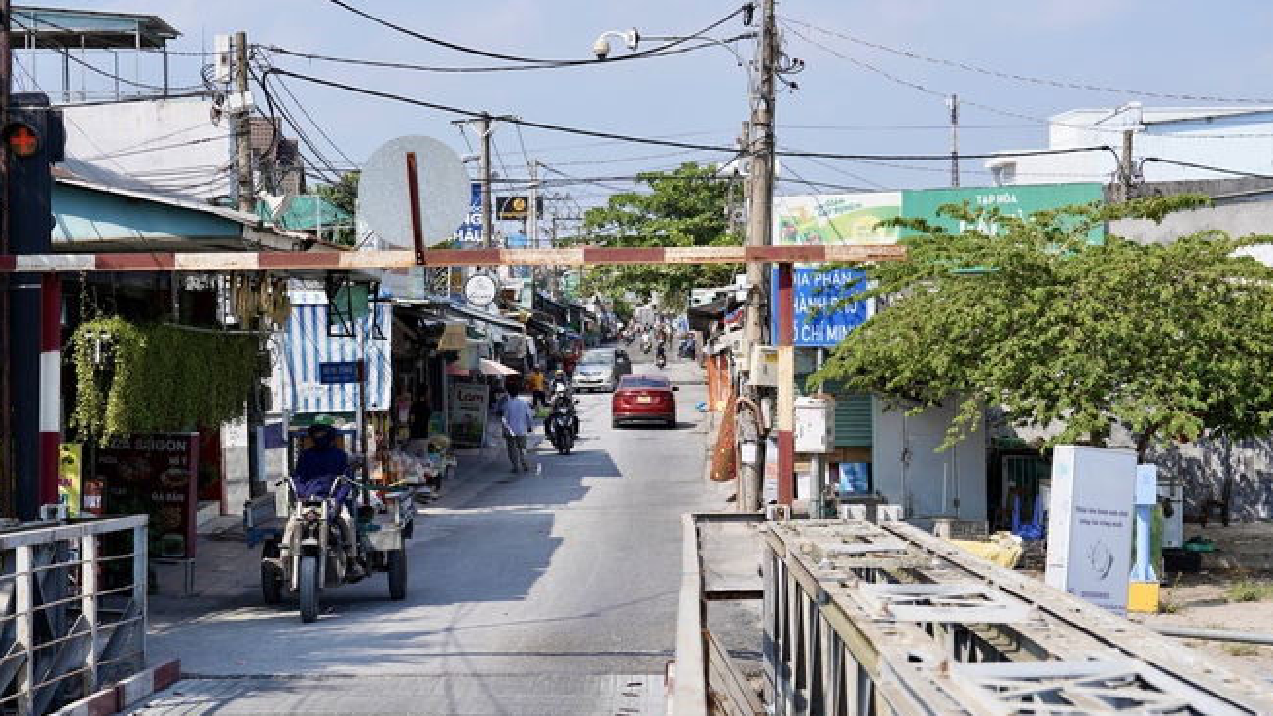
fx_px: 2498
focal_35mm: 74
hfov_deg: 28.6
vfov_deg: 16.3
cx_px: 636
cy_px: 362
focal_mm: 70
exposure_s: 1/800
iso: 160
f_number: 5.6
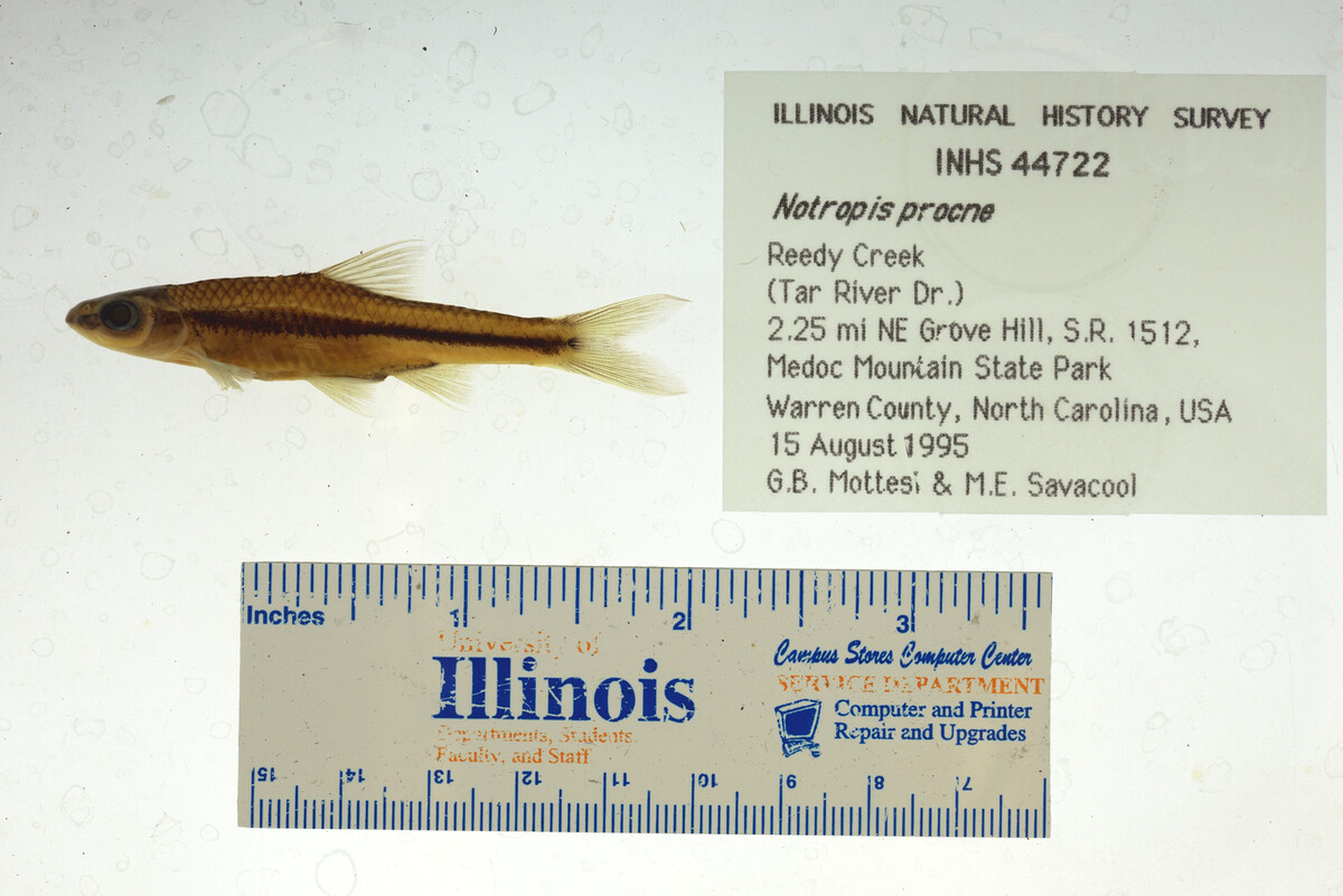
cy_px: 448
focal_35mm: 60
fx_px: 2239
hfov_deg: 33.4
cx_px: 672
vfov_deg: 22.6
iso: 100
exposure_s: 1/200
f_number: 10
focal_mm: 60
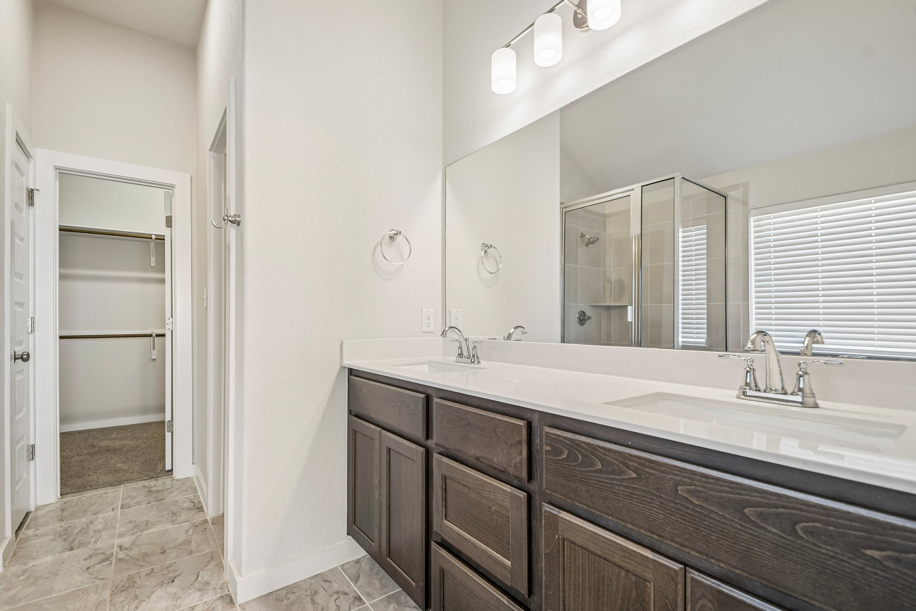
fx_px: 382
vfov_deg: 77.3
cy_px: 306
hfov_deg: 100.4
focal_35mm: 15
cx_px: 458
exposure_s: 1/15
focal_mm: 10
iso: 400
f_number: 8
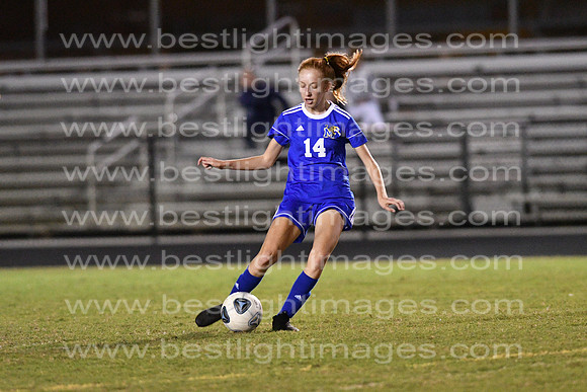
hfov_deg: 4.6
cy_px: 196
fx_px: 7339
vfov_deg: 3.1
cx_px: 294
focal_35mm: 450
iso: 10000
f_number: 3.5
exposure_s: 1/640
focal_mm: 300
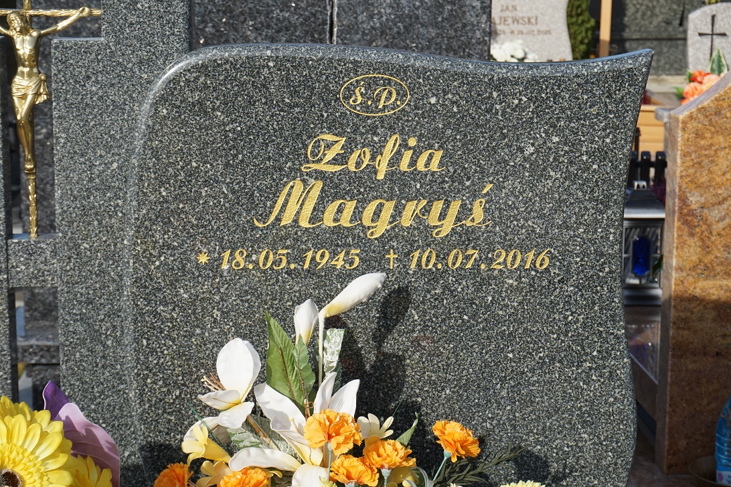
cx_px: 366
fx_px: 1522
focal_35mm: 75
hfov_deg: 27.0
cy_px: 244
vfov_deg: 18.2
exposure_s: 1/200
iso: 100
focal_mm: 50
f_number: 9
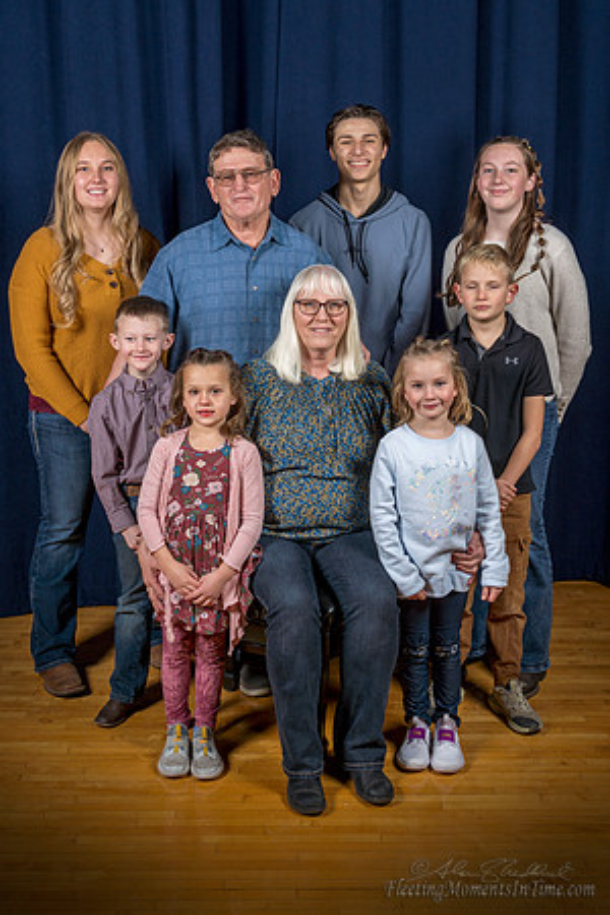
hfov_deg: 36.9
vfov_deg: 53.1
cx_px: 305
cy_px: 458
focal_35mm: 36
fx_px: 915
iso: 125
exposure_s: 1/250
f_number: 6.3
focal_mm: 24
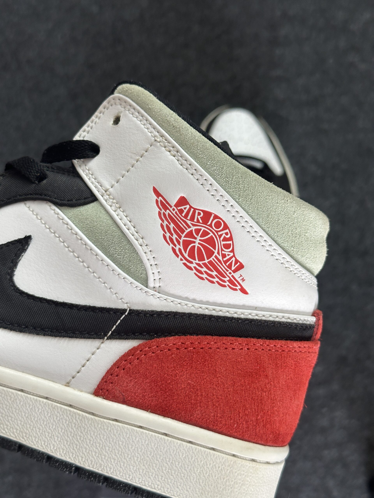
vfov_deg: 39.7
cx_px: 187
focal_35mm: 48
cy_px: 249
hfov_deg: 30.3
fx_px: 691
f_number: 1.78
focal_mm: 6.86
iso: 100
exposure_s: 1/50
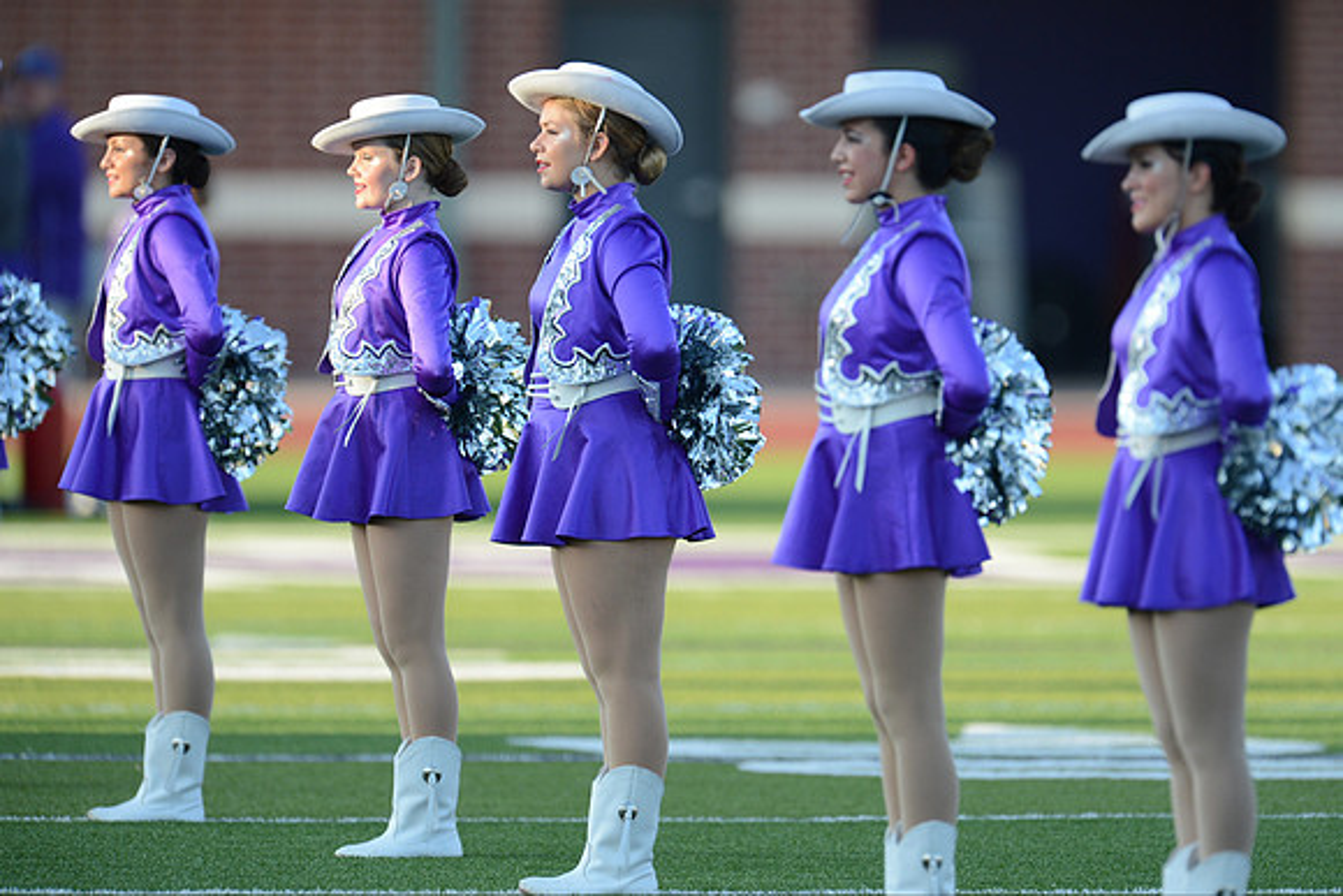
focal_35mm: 550
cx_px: 672
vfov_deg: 2.5
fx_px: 20522
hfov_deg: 3.7
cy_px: 448
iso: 800
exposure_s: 1/1250
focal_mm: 550
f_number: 4
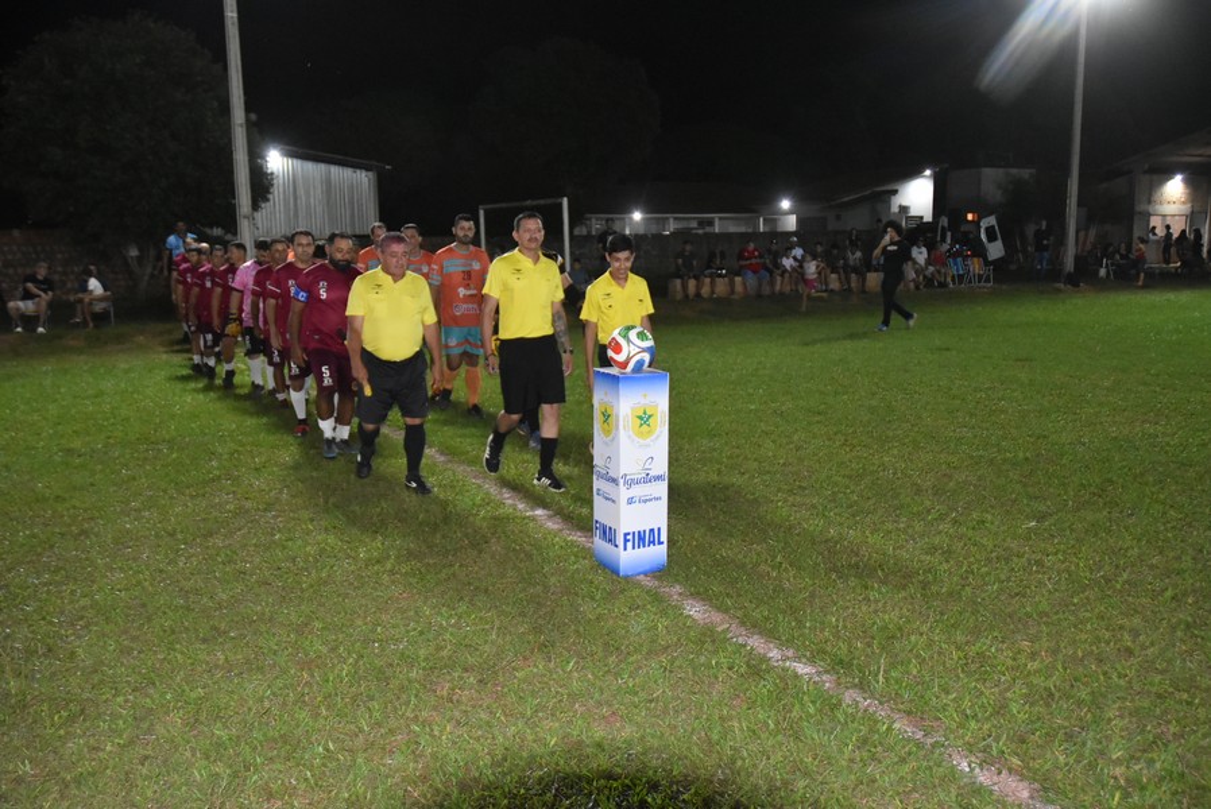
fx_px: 1111
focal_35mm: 33
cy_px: 404
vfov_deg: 40.0
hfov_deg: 57.2
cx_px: 606
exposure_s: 1/60
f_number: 3.5
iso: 3200
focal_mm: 22
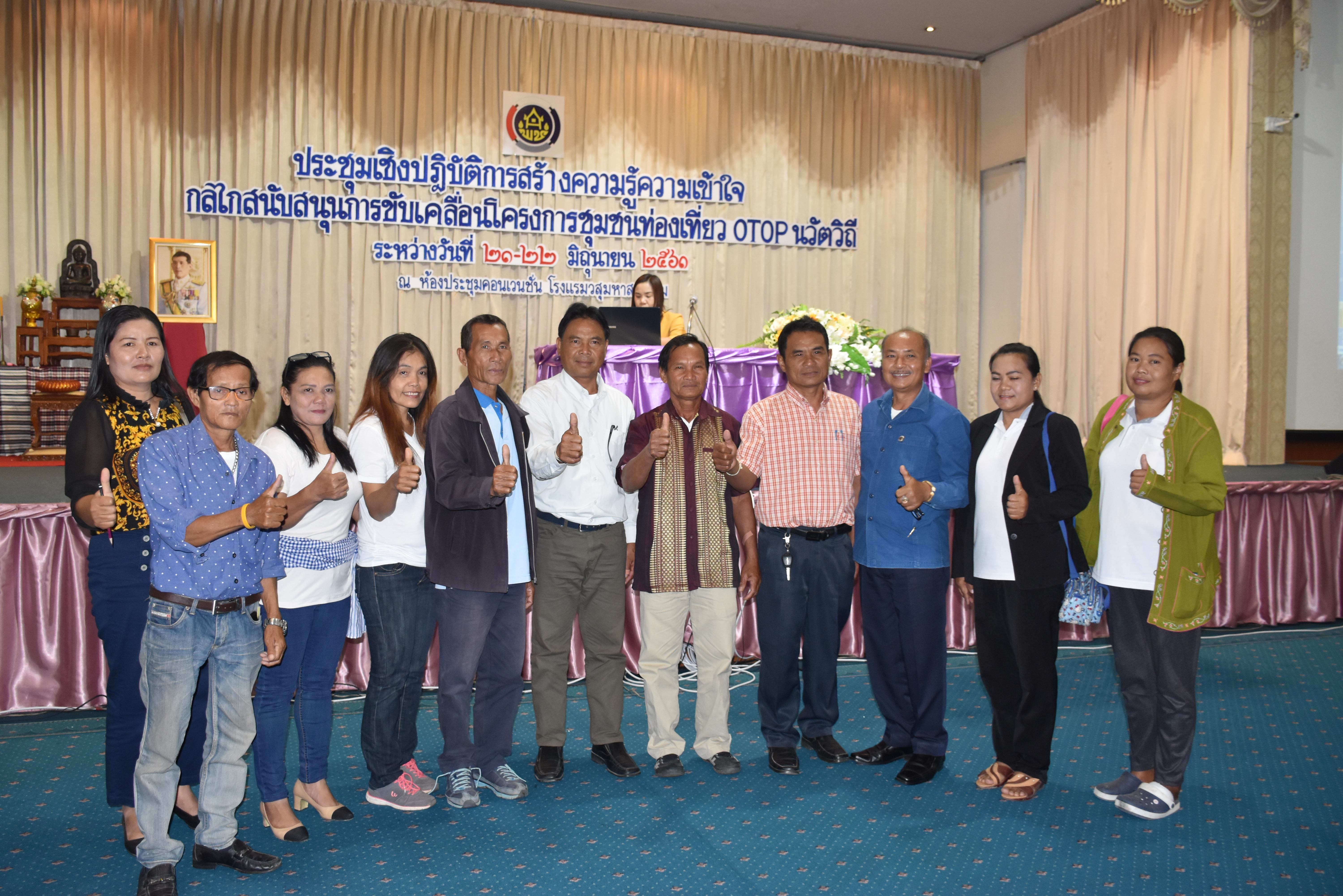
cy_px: 448
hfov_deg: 61.9
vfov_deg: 43.6
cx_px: 672
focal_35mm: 30
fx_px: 1119
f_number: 3.5
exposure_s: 1/60
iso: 1000
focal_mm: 20
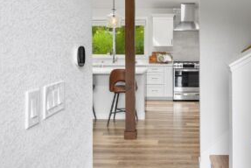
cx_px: 166
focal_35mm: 39
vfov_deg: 34.0
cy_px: 56
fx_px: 272
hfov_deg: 48.7
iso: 320
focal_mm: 28
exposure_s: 1/10
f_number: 9
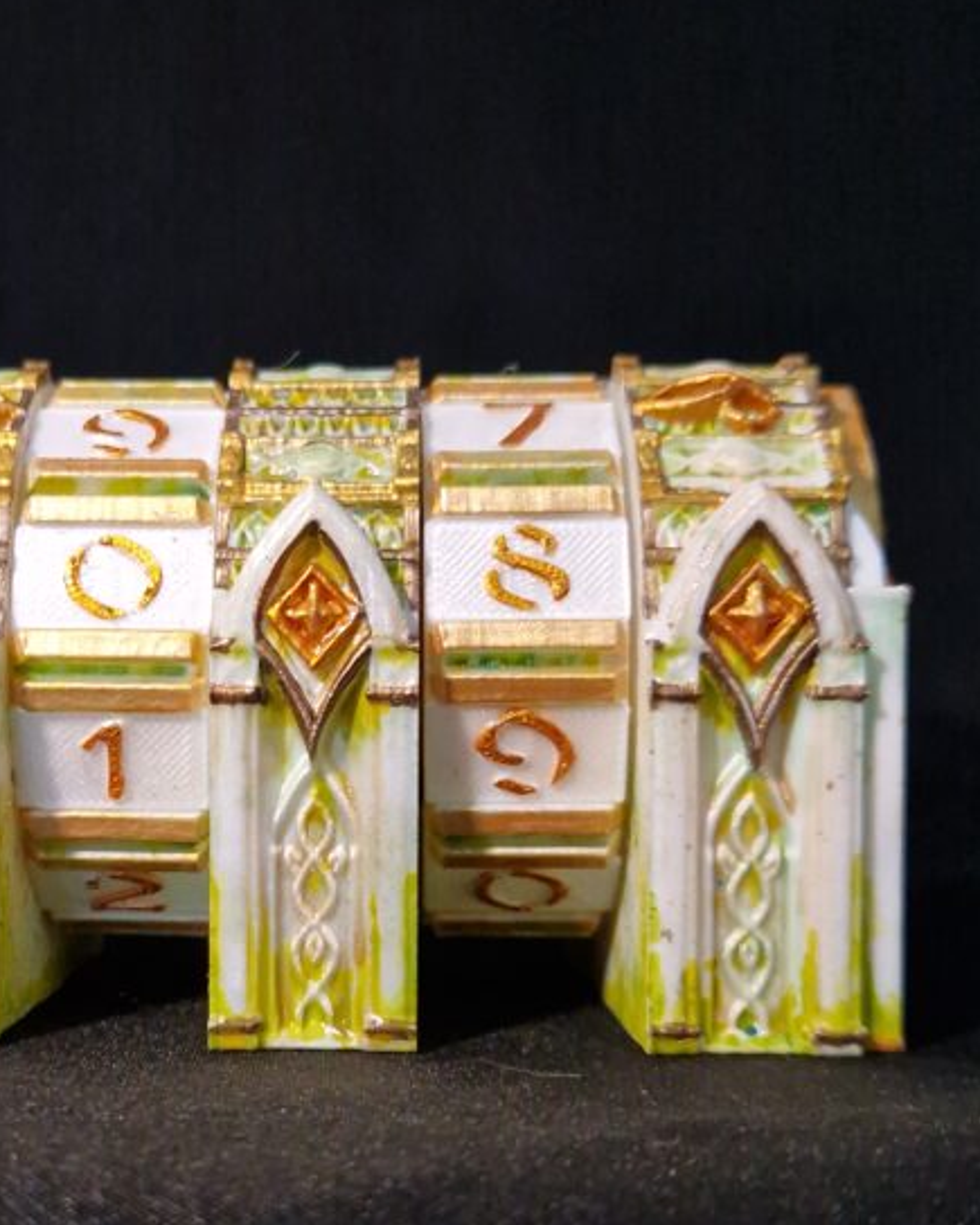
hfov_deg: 43.8
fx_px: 1197
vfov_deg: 53.3
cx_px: 309
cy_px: 799
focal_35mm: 33
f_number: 1.8
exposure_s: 1/33
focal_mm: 5.4
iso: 250
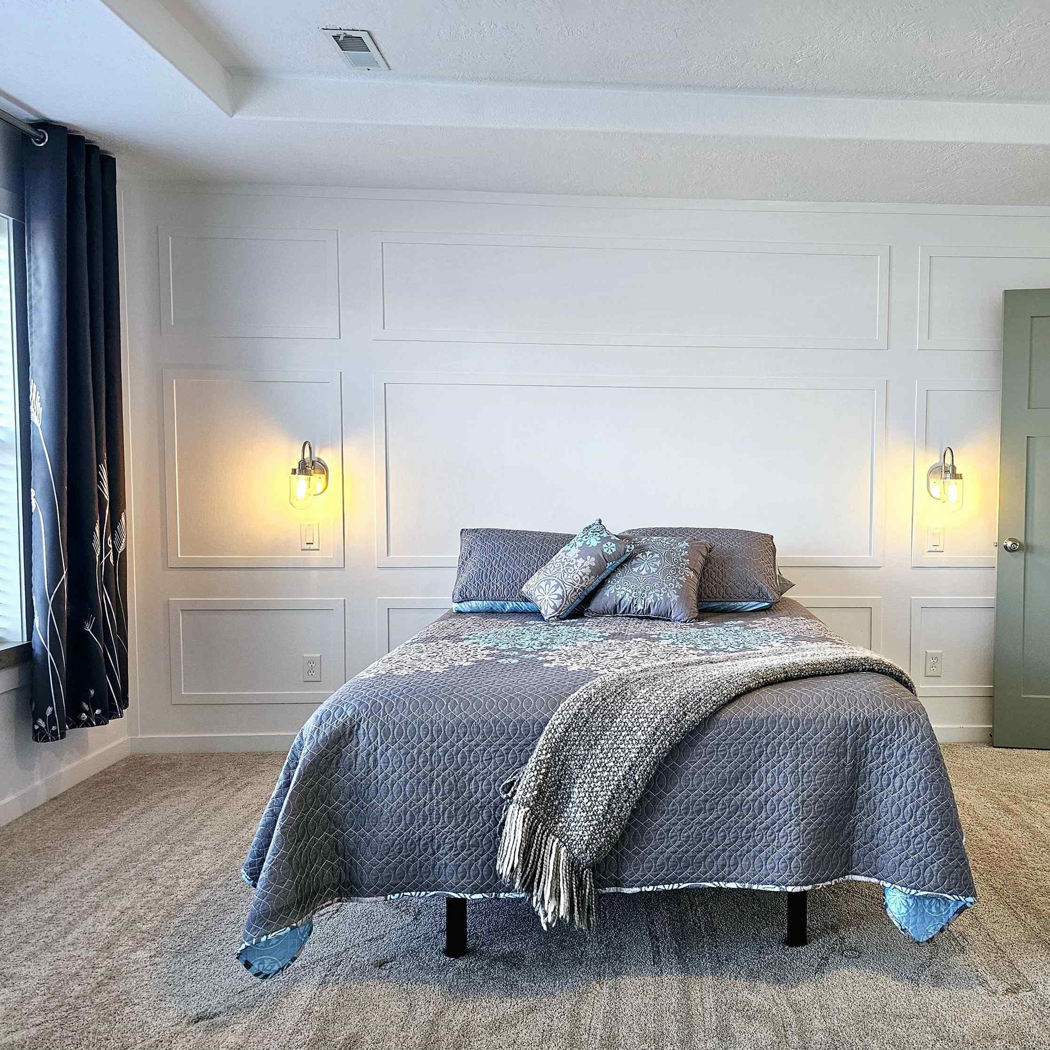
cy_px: 533
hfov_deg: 56.3
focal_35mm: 28
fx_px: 961
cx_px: 681
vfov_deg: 57.3
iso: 200
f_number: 1.7
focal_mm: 6.3
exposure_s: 1/120
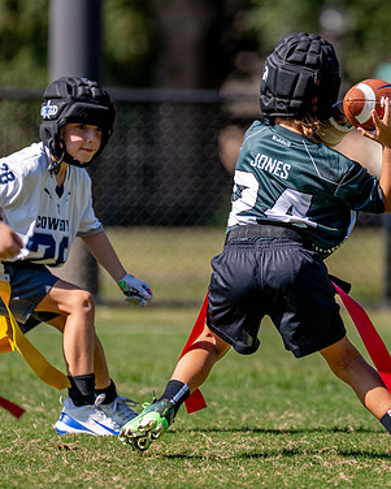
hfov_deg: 3.7
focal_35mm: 416
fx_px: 6015
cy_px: 204
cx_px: 323
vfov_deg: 4.6
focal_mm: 200
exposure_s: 1/5000
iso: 250
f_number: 2.8
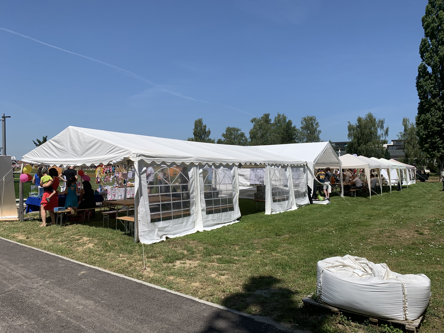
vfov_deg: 53.1
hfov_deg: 67.3
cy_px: 166
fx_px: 333
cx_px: 222
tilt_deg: -1.3
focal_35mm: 26
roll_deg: -0.7
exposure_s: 1/4098
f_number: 1.8
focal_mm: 4.25
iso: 25
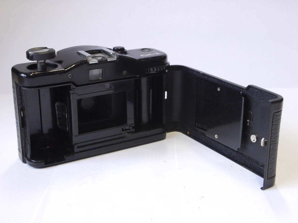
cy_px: 112
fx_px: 499
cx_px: 149
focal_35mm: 58
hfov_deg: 33.2
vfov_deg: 25.2
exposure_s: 1/20
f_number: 11
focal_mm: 29
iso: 800
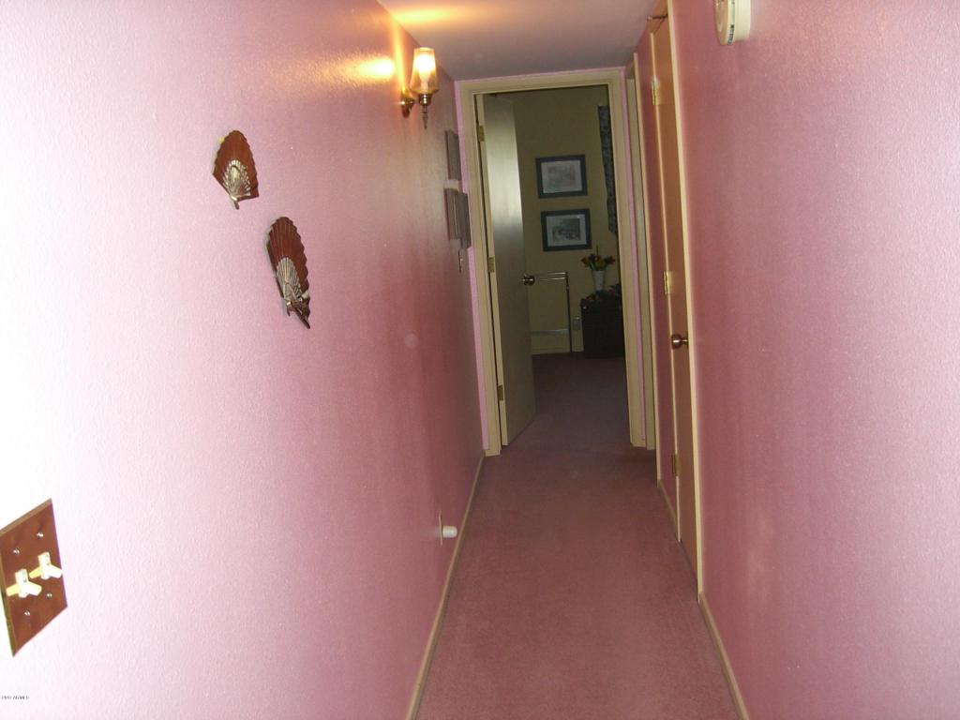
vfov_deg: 37.7
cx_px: 480
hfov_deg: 49.0
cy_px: 360
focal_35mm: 38
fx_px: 1054
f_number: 2.7
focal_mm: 6.2
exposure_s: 1/60
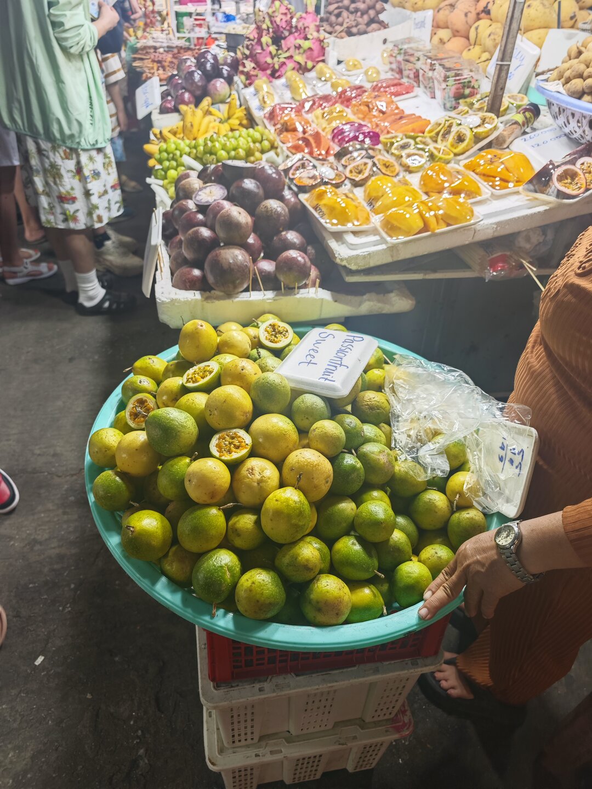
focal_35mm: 23
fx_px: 524
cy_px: 394
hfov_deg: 58.9
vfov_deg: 73.9
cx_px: 296
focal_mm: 8.72
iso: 200
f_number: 2
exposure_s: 1/101
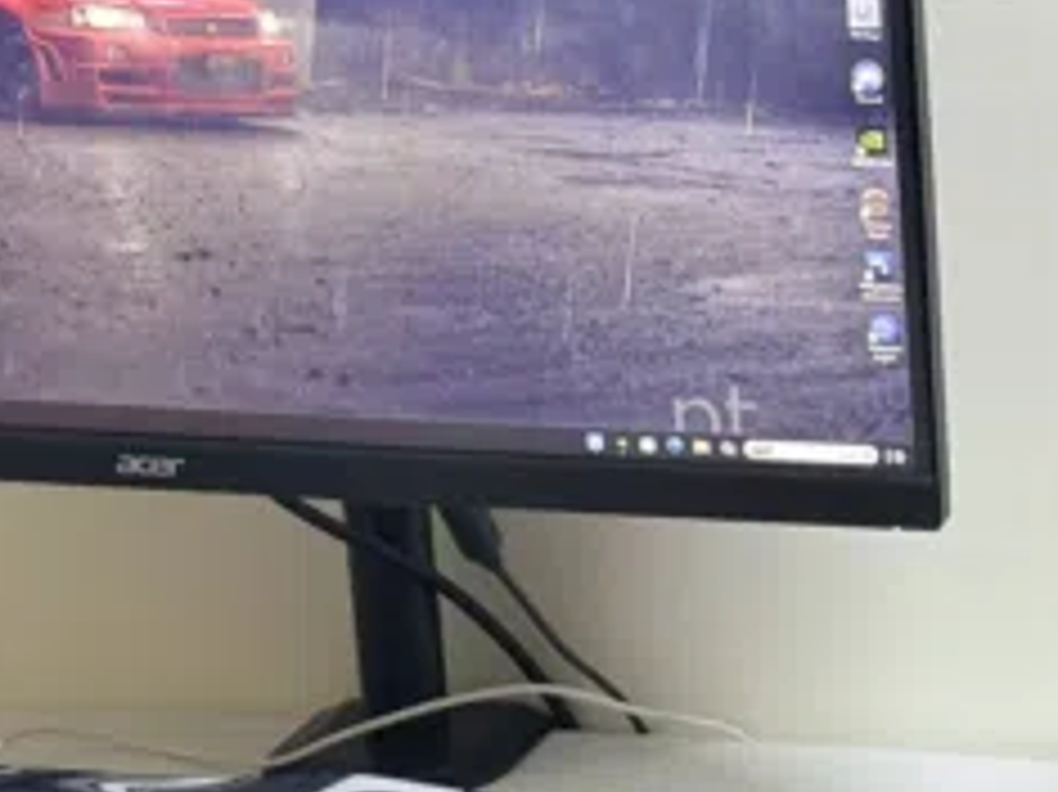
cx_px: 887
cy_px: 747
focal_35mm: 131
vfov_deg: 11.2
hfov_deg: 14.9
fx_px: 4002
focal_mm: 6.76
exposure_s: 1/50
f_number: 1.78
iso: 80
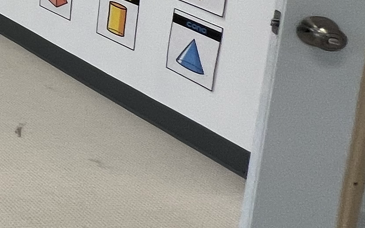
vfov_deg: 16.7
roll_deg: +0.9
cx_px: -465
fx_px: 666
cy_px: -160
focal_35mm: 67
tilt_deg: -8.4
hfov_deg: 16.3
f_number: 1.8
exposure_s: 1/60
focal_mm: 1.57
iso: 50
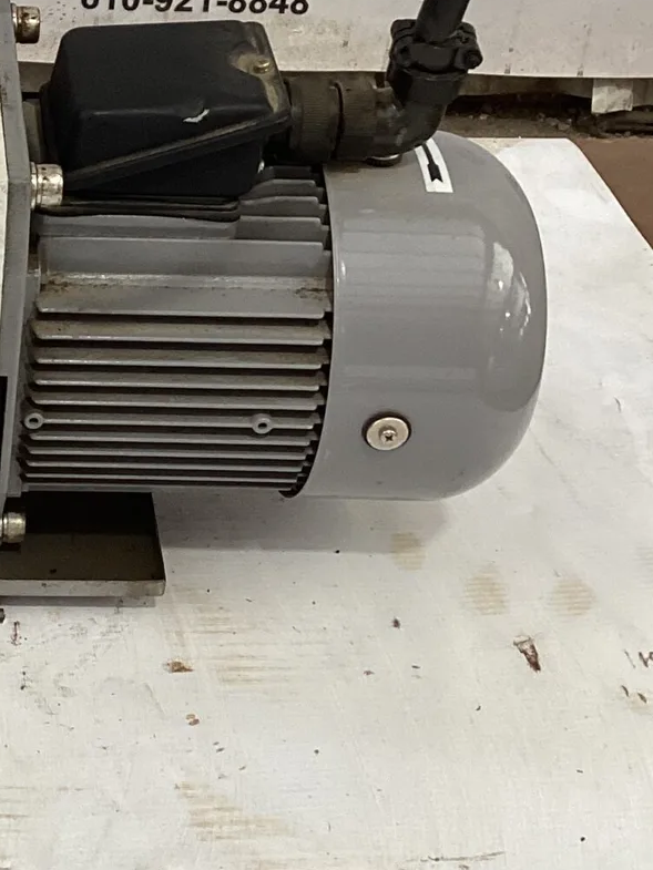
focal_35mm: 79
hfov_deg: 17.8
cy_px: 249
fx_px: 1986
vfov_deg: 24.5
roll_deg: +0.5
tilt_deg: -34.9
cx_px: -110
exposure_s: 1/50
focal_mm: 3.3
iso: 100
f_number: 2.4
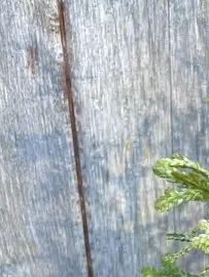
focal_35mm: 104
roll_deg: +1.5
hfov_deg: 13.1
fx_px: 836
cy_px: 431
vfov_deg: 16.9
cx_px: 351
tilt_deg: -18.1
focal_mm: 4.2
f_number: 1.6
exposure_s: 1/123
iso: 32
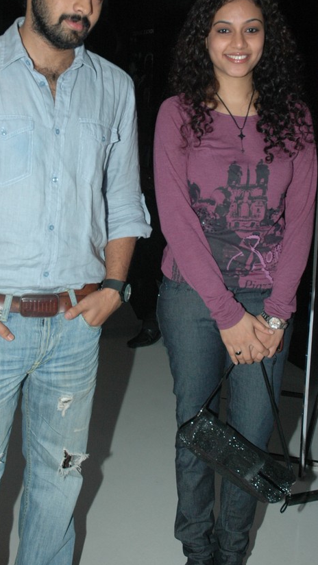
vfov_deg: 39.2
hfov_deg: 22.8
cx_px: 133
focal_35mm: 53
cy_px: 222
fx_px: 789
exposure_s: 1/100
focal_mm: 27
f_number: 5.6
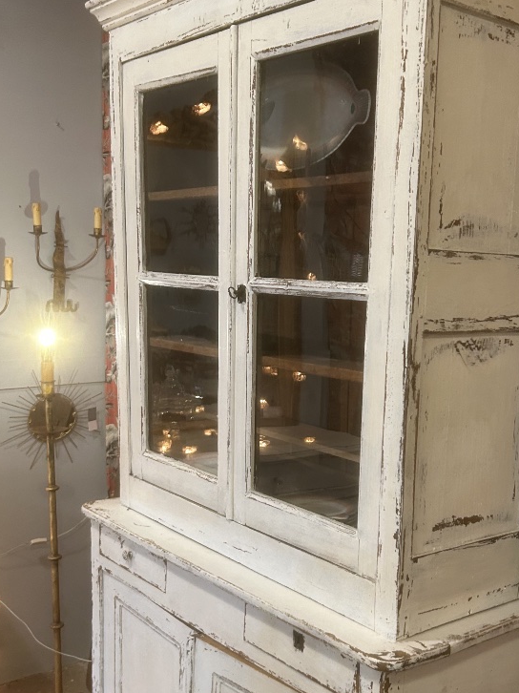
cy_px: 373
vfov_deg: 43.8
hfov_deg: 33.4
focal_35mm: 43
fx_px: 860
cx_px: 333
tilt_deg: -6.7
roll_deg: -0.9
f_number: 1.5
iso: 200
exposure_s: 1/50
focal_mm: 5.7
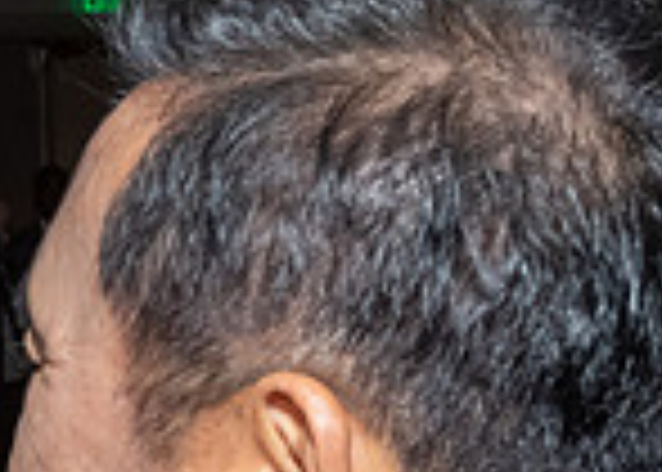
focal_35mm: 179
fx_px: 3365
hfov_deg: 10.9
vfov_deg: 8.0
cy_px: 565
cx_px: -254
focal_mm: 22
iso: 500
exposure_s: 1/250
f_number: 7.1
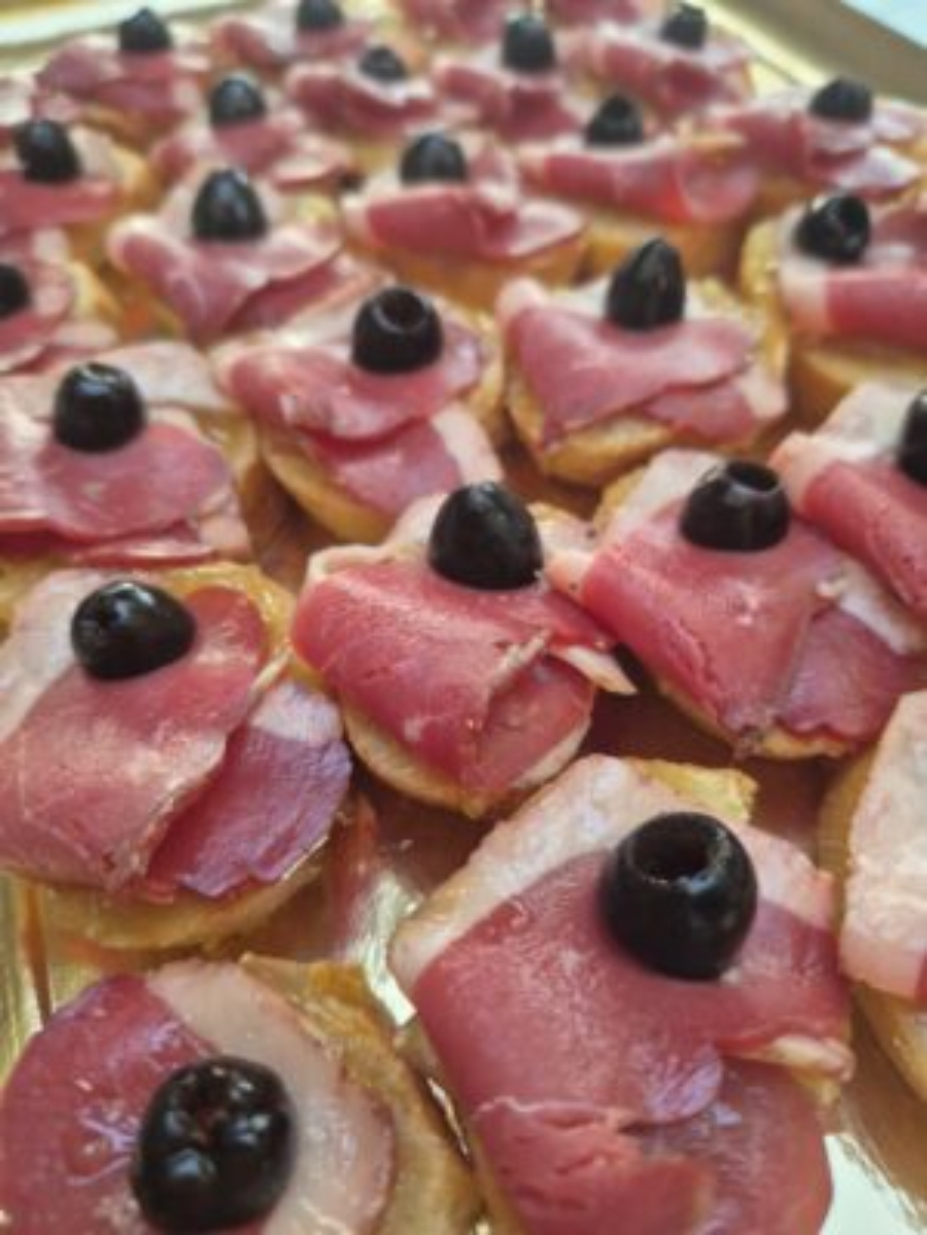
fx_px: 821
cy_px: 618
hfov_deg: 58.9
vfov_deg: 73.9
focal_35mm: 23
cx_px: 464
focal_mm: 5.4
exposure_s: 1/100
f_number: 1.8
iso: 320
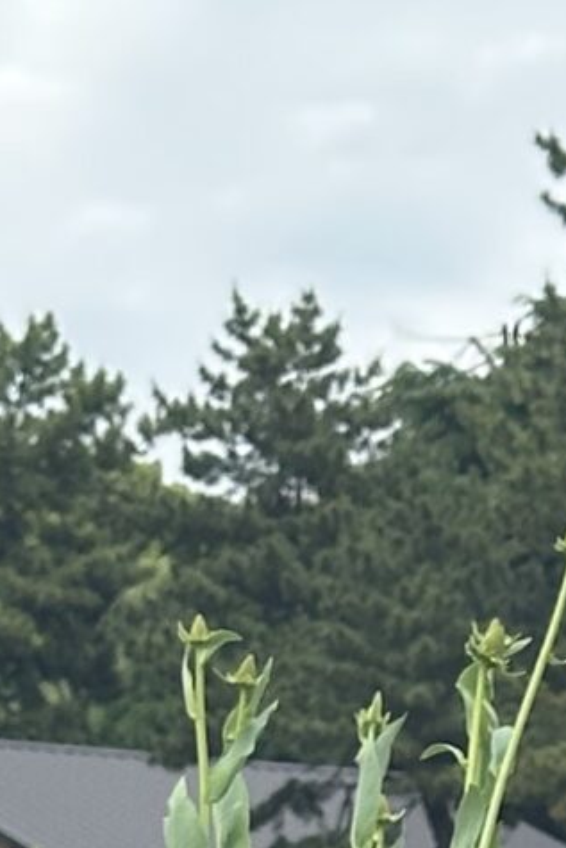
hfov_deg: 5.1
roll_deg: -2.5
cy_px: 2167
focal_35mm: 269
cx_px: 850
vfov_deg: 7.1
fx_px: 6339
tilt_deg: -8.9
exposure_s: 1/1199
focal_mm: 6.86
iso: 64
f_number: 1.78
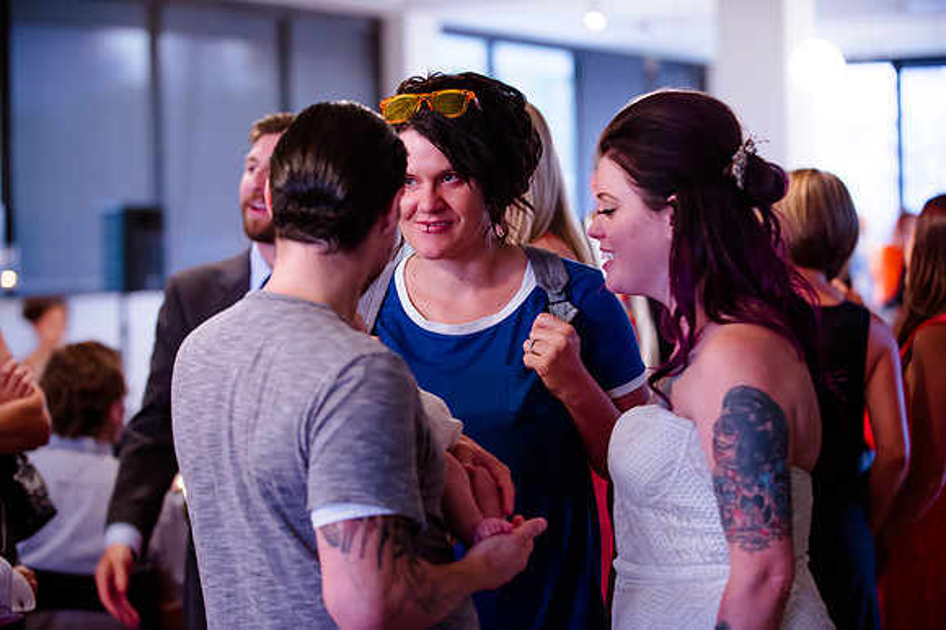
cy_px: 315
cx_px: 459
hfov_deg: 21.5
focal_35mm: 95
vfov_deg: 14.4
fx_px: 2485
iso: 2000
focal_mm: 90
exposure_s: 1/80
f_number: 2.8
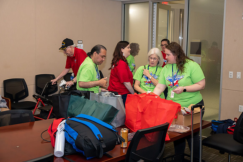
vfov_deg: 29.2
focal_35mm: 46
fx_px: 310
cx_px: 122
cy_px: 81
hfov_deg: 42.8
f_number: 5.3
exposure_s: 1/160
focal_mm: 46
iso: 5000
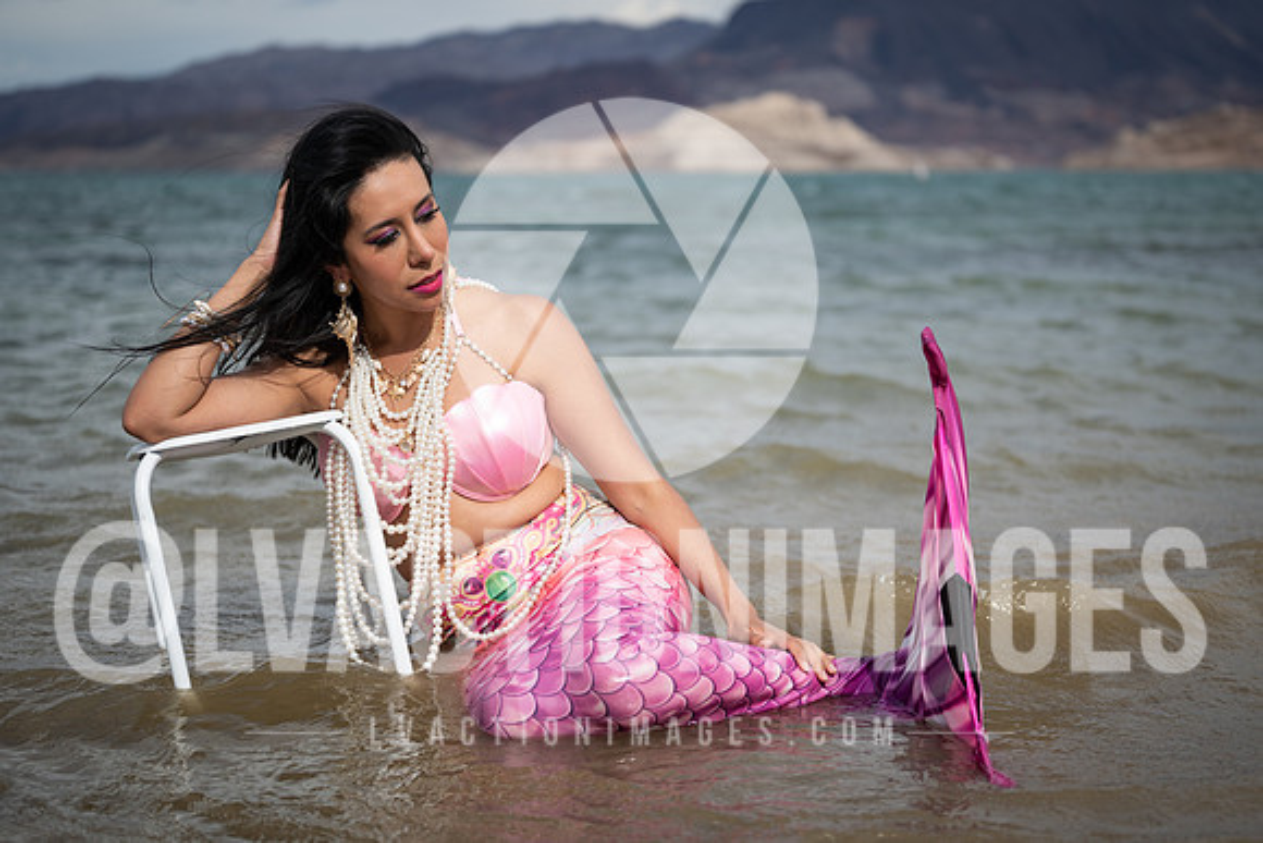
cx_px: 681
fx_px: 2328
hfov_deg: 30.3
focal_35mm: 66
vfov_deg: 20.5
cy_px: 432
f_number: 2.8
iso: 64
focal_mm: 61
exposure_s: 1/1250
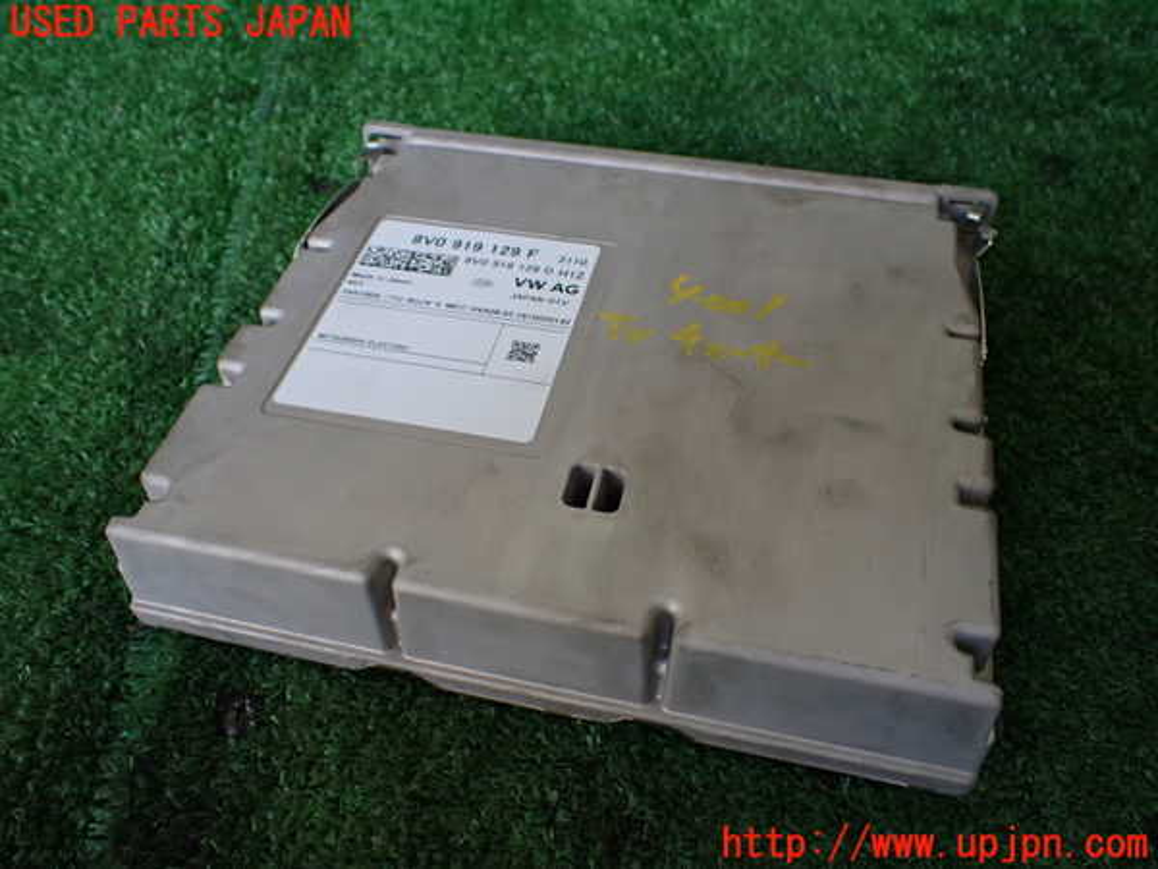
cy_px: 434
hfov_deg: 60.0
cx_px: 579
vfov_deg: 46.8
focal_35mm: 30
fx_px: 1004
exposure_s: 1/125
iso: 250
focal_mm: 5.4
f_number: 2.3
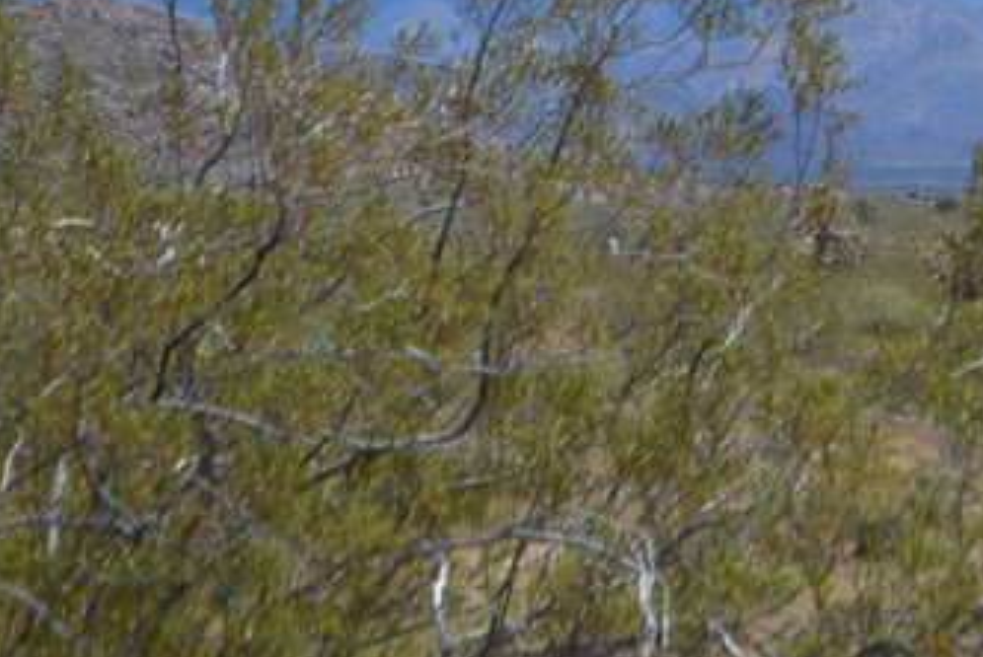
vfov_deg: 5.1
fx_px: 7369
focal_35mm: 270
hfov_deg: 7.5
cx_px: 1383
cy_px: -47
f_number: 7.1
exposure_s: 1/2000
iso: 400
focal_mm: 55
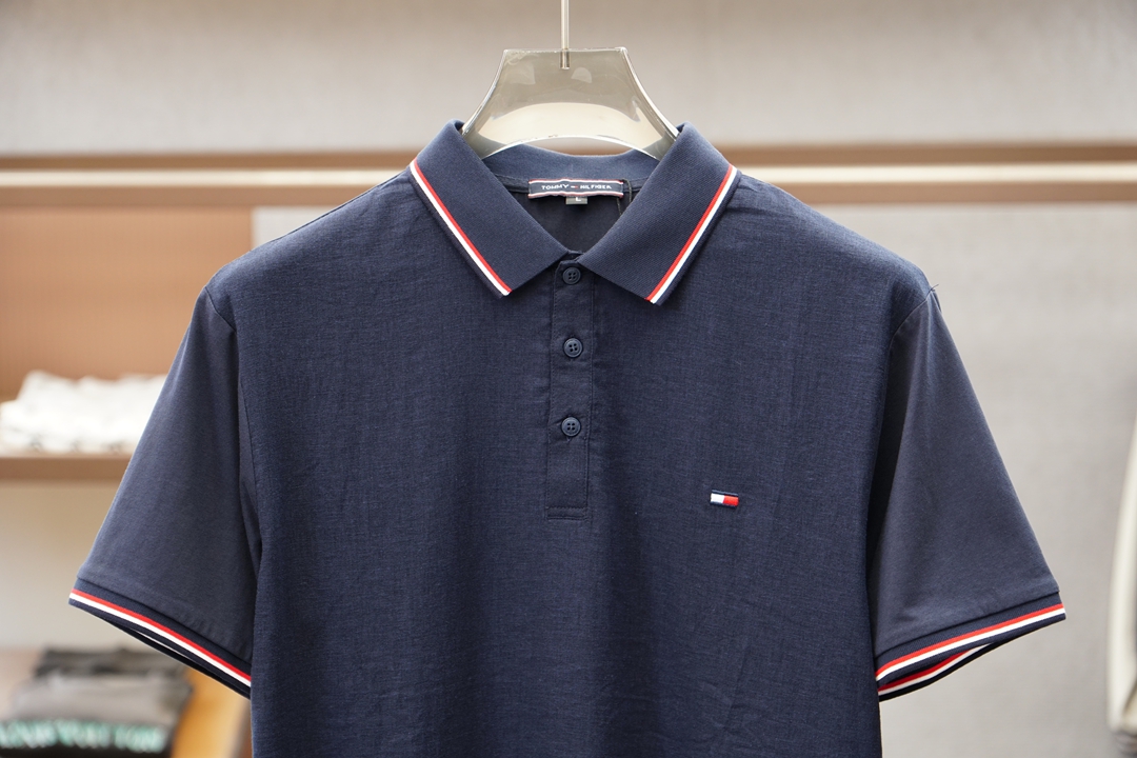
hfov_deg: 24.6
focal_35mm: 82
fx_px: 2605
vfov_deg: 16.6
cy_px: 379
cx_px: 568
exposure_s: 1/125
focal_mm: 55
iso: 400
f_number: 3.5
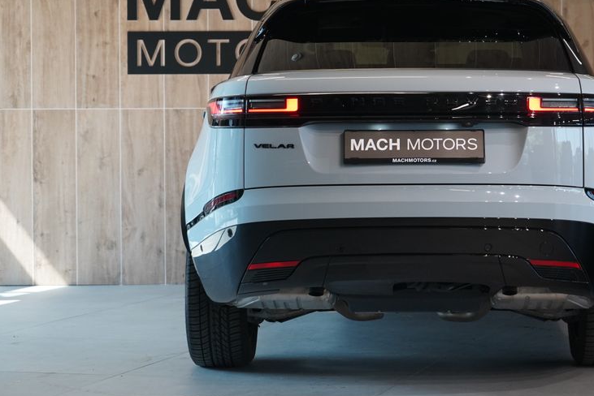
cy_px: 157
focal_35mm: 98
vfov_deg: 14.0
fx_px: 1618
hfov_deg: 20.7
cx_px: 414
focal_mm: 70
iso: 2500
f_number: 5.6
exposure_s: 1/160
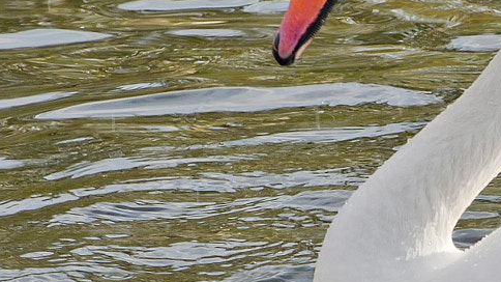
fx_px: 9984
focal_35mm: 752
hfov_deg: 2.9
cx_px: 794
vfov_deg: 1.6
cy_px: 281
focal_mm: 145
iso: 200
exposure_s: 1/200
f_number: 8
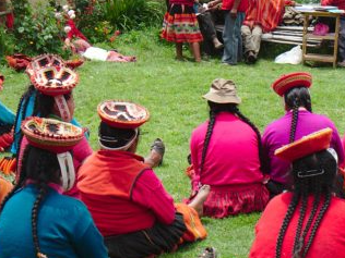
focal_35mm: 83
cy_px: 124
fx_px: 827
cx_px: 221
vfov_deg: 17.8
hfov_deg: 23.5
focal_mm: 27.7
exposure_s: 1/250
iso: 200
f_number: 5.6
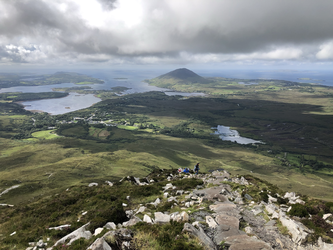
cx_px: 166
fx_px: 269
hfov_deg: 63.4
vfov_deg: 49.7
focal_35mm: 28
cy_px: 125
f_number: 1.8
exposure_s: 1/2000
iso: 20
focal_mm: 4
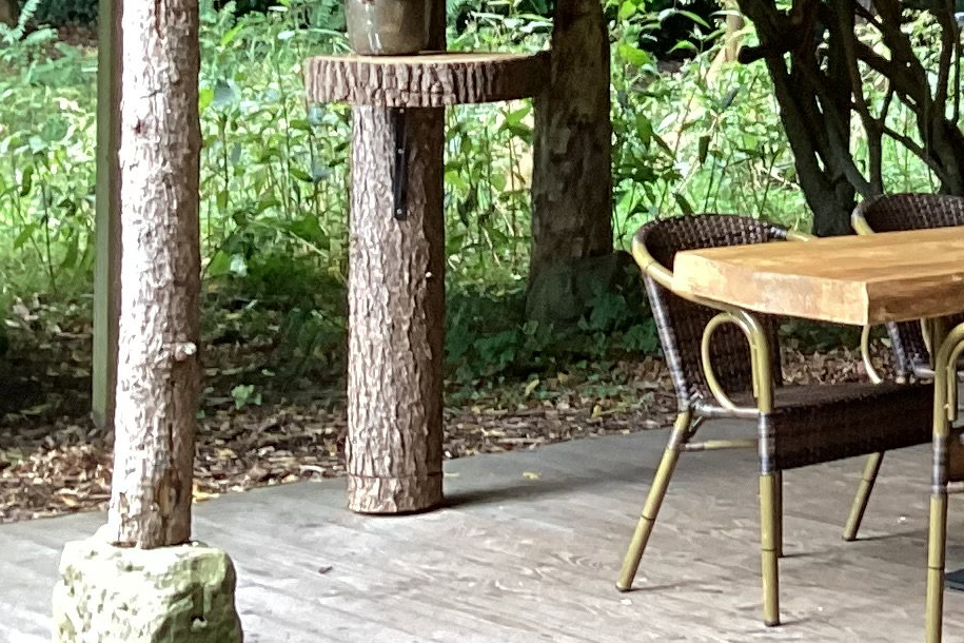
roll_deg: -0.4
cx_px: 1360
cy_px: -214
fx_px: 3079
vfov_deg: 11.6
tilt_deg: +2.6
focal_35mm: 115
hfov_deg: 16.5
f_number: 2.4
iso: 100
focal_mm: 3.3
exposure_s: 1/50
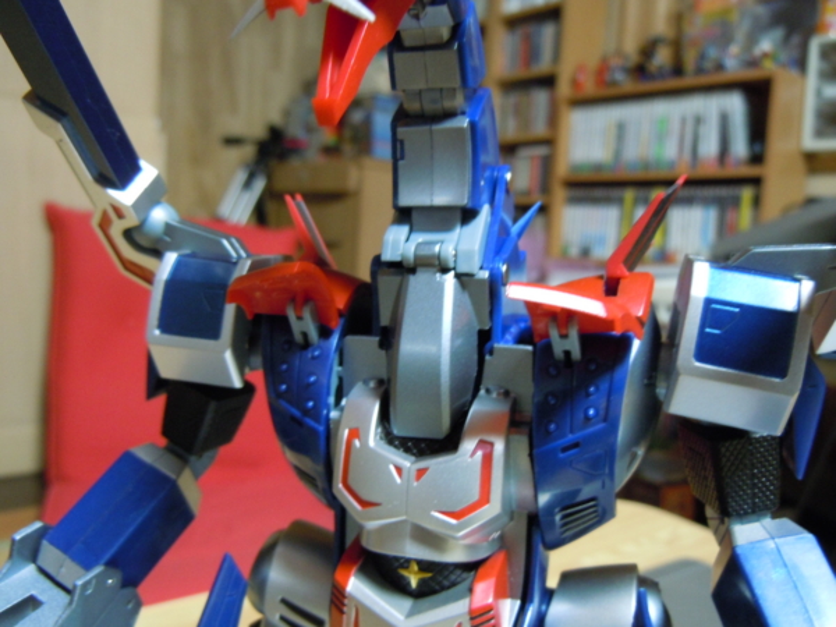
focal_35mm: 30
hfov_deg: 60.0
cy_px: 314
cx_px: 418
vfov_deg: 46.8
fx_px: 725
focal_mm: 5.4
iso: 400
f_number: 3.5
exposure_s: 1/6
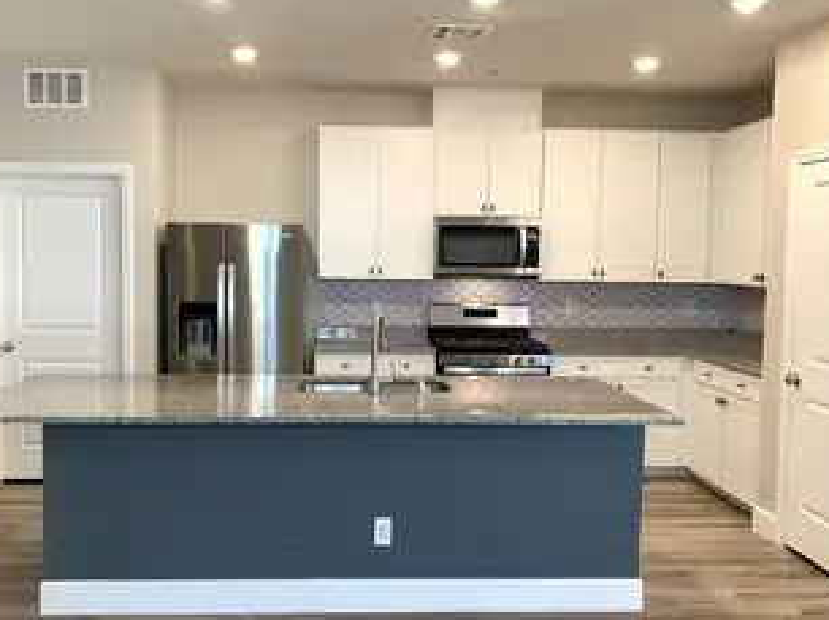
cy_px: 311
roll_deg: -0.3
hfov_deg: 53.9
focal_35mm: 34
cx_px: 368
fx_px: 814
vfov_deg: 41.7
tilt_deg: -5.2
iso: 100
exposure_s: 1/60
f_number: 1.8
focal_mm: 4.25
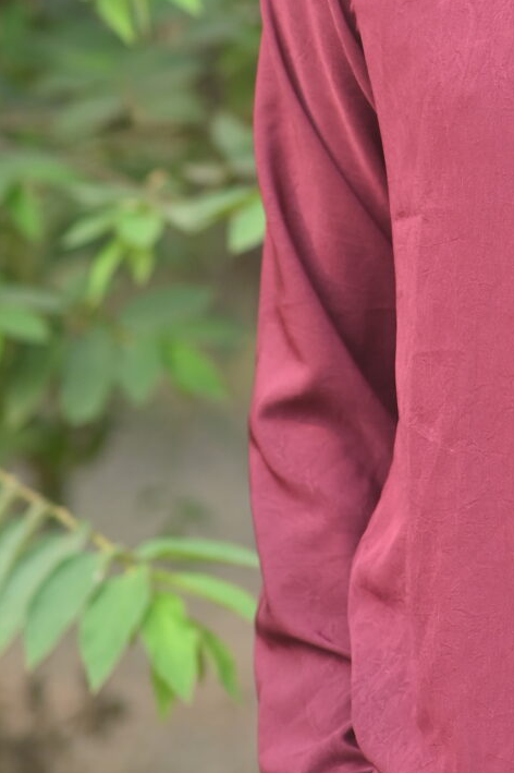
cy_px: -33
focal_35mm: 307
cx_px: 786
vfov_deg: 6.7
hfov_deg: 4.4
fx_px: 6581
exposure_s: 1/640
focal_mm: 85
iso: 160
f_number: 2
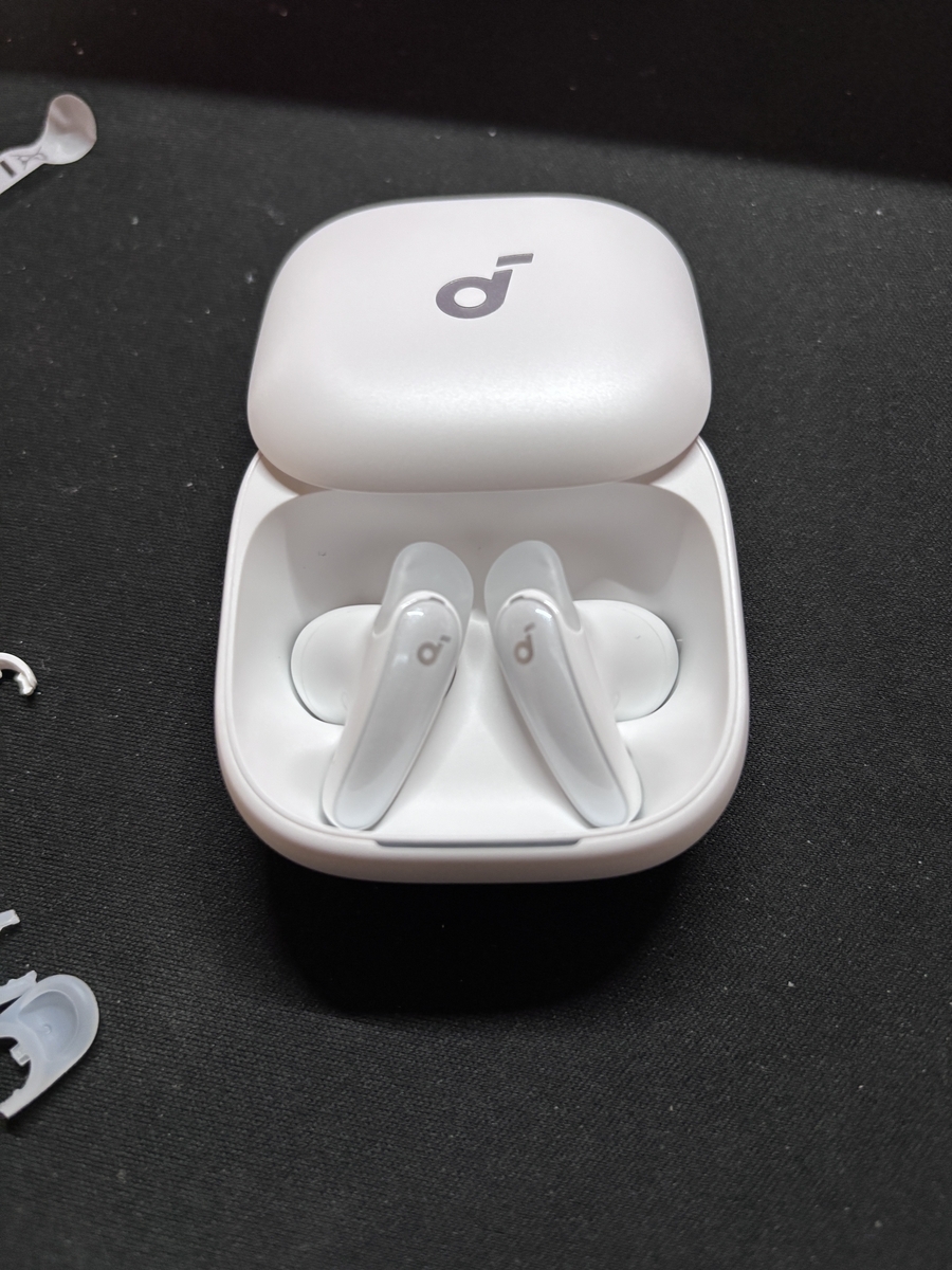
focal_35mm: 26
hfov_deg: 53.1
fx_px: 953
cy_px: 635
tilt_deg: -69.6
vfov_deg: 67.3
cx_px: 476
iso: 250
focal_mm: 5.96
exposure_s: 1/50
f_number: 1.6
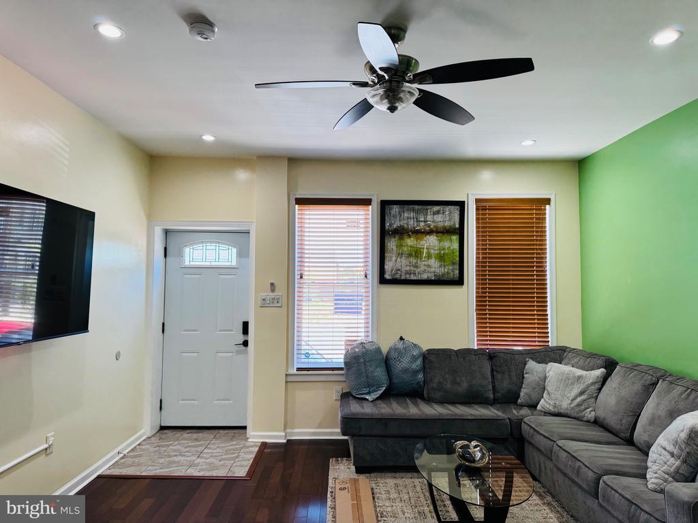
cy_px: 262
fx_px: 484
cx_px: 349
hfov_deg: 71.6
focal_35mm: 24
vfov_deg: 56.8
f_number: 1.78
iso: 160
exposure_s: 1/120
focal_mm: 6.76
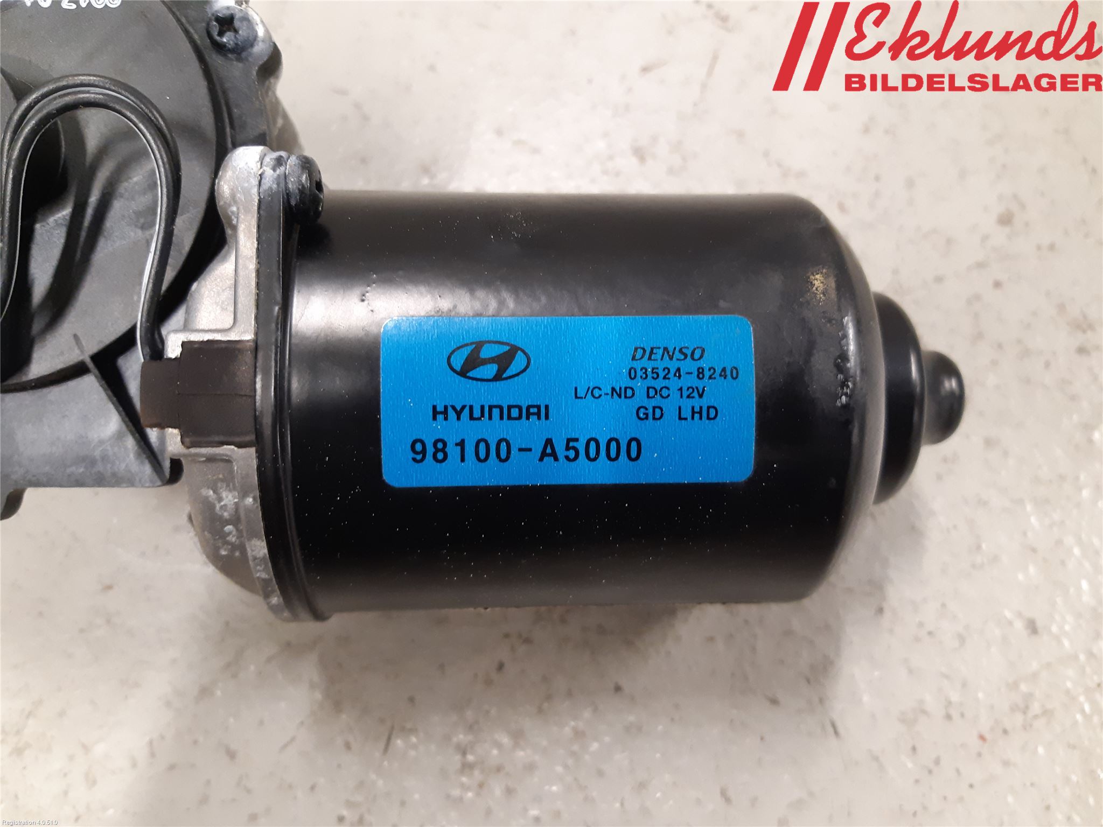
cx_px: 552
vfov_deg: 53.1
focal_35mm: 26
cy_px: 414
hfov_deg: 67.3
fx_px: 828
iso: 200
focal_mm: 3.93
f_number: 1.7
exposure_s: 1/33
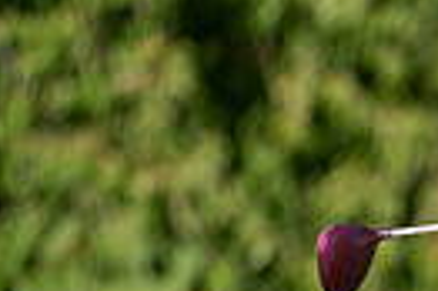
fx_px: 16125
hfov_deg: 1.6
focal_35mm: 1327
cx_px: 960
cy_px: 614
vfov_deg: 1.0
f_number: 5
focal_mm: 300
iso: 500
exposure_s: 1/2500
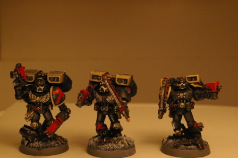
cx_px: 119
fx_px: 426
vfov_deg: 21.0
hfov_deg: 31.2
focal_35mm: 64
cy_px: 79
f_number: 11
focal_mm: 43
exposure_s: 1/1000
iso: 1600
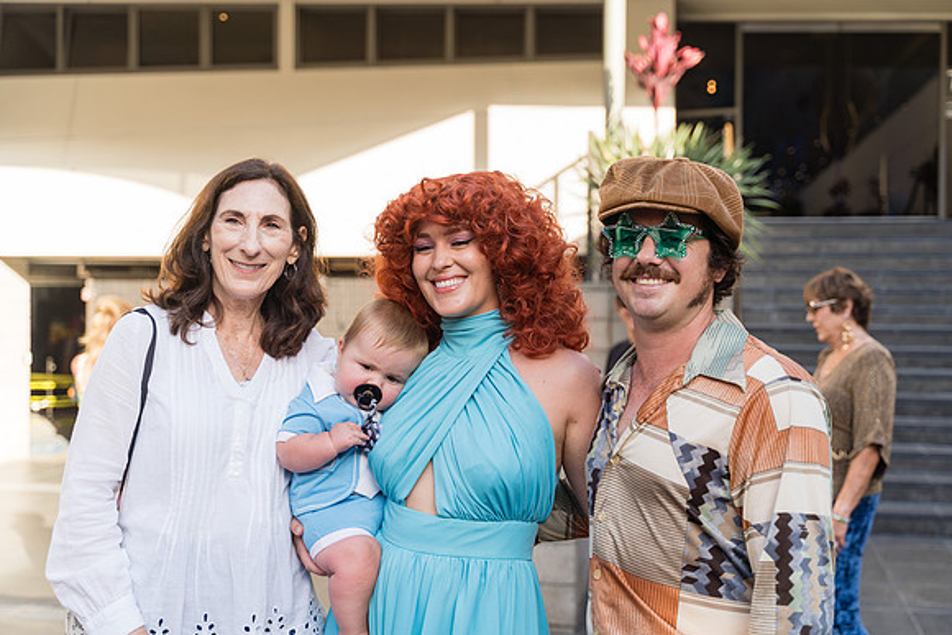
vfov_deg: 29.9
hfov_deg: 43.6
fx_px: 1190
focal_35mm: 45
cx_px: 476
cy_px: 318
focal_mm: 45
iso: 100
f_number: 2.8
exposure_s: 1/320
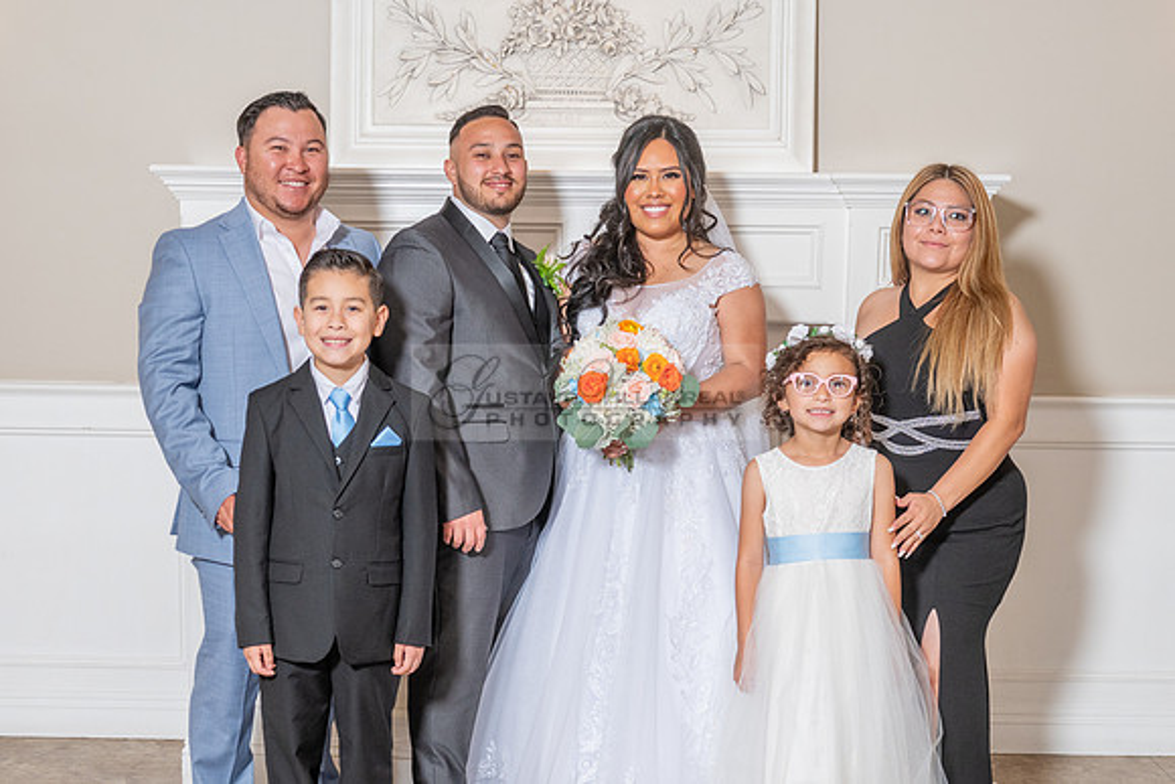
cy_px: 526
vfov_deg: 23.9
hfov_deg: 35.3
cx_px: 549
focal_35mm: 57
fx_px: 1845
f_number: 4.5
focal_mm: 40
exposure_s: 1/160
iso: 640
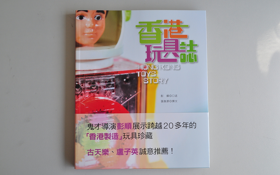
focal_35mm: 43
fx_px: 328
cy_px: 88
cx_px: 139
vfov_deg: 29.8
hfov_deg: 46.2
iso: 200
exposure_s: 1/125
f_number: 8
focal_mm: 28
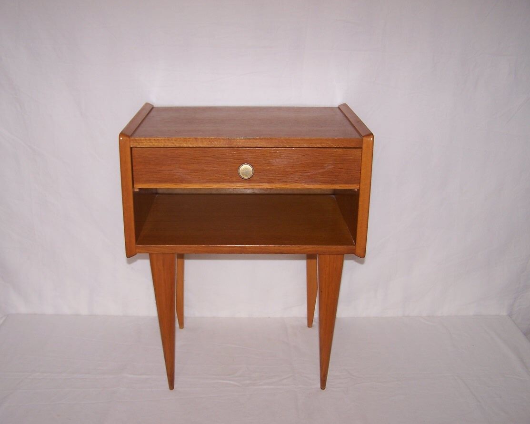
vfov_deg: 37.3
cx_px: 255
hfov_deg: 45.8
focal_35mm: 40
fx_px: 627
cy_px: 213
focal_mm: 6.3
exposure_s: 1/60
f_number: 2.8
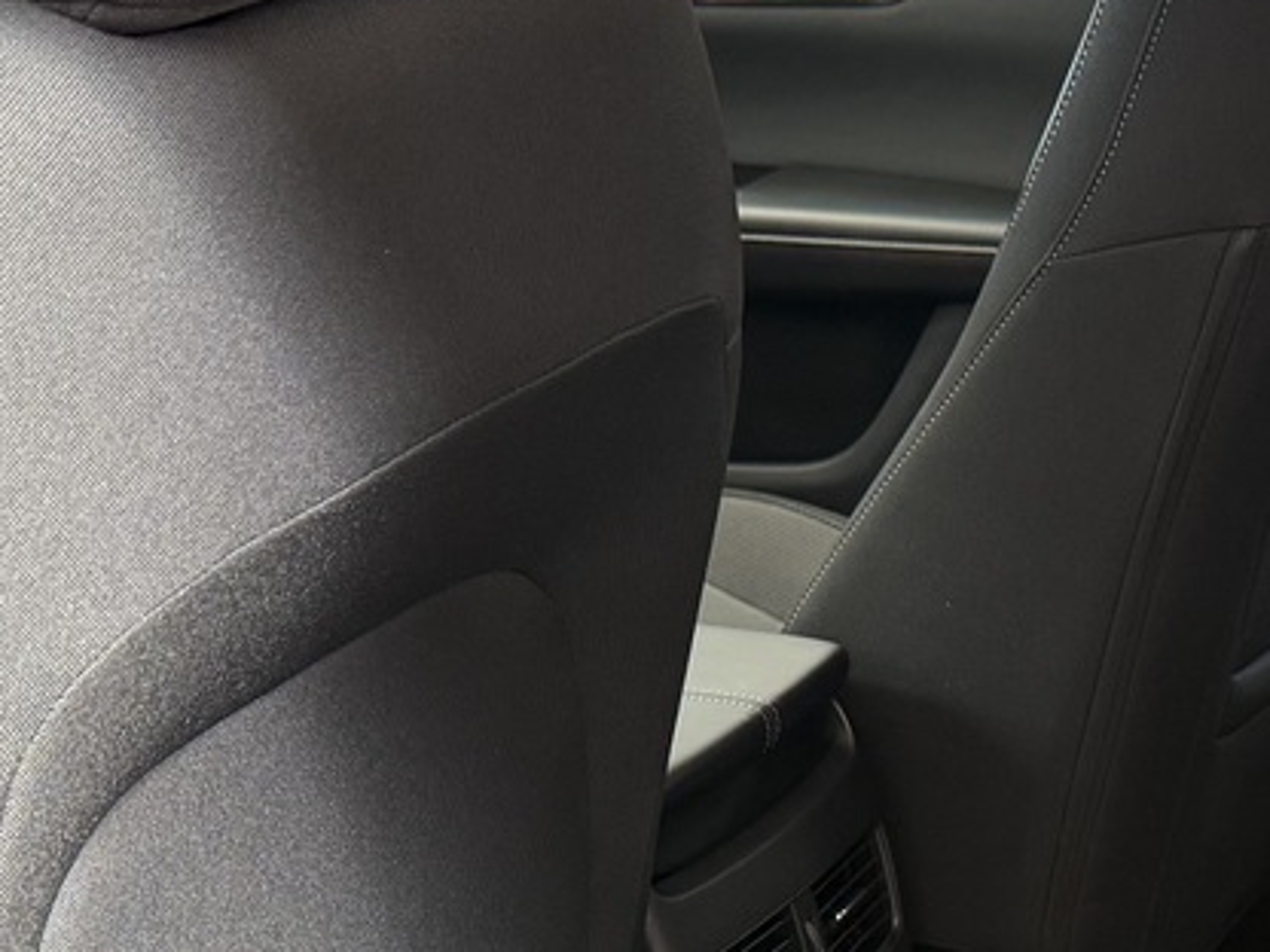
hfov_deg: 22.3
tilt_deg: -30.2
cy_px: 1040
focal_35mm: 83
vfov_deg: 17.2
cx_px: 1392
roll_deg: -0.4
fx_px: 3045
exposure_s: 1/102
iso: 200
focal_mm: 6.76
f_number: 1.78
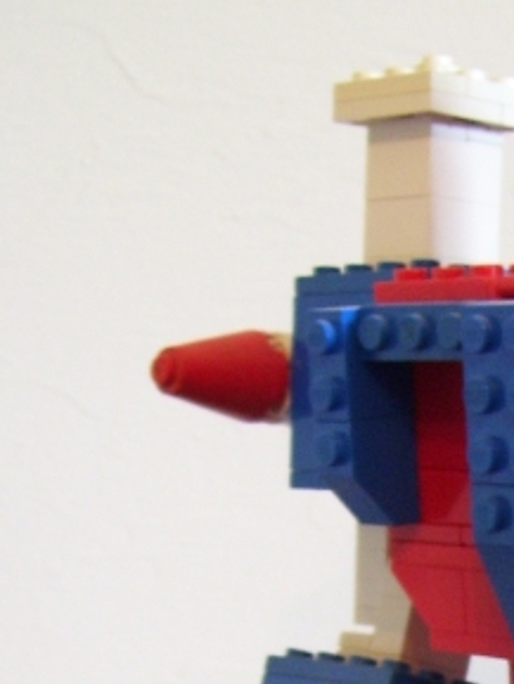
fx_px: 2156
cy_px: 838
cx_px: 699
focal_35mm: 109
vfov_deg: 17.2
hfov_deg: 13.1
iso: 160
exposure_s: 1/8
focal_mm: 6
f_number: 2.7
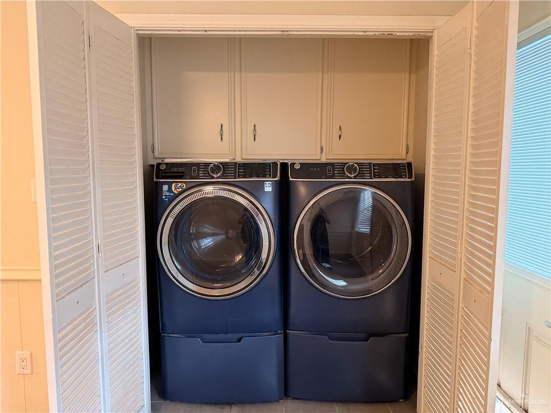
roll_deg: +0.8
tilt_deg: -5.7
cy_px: 206
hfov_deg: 71.6
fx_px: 382
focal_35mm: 24
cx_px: 276
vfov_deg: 56.8
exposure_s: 1/60
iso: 640
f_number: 1.78
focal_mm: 6.76
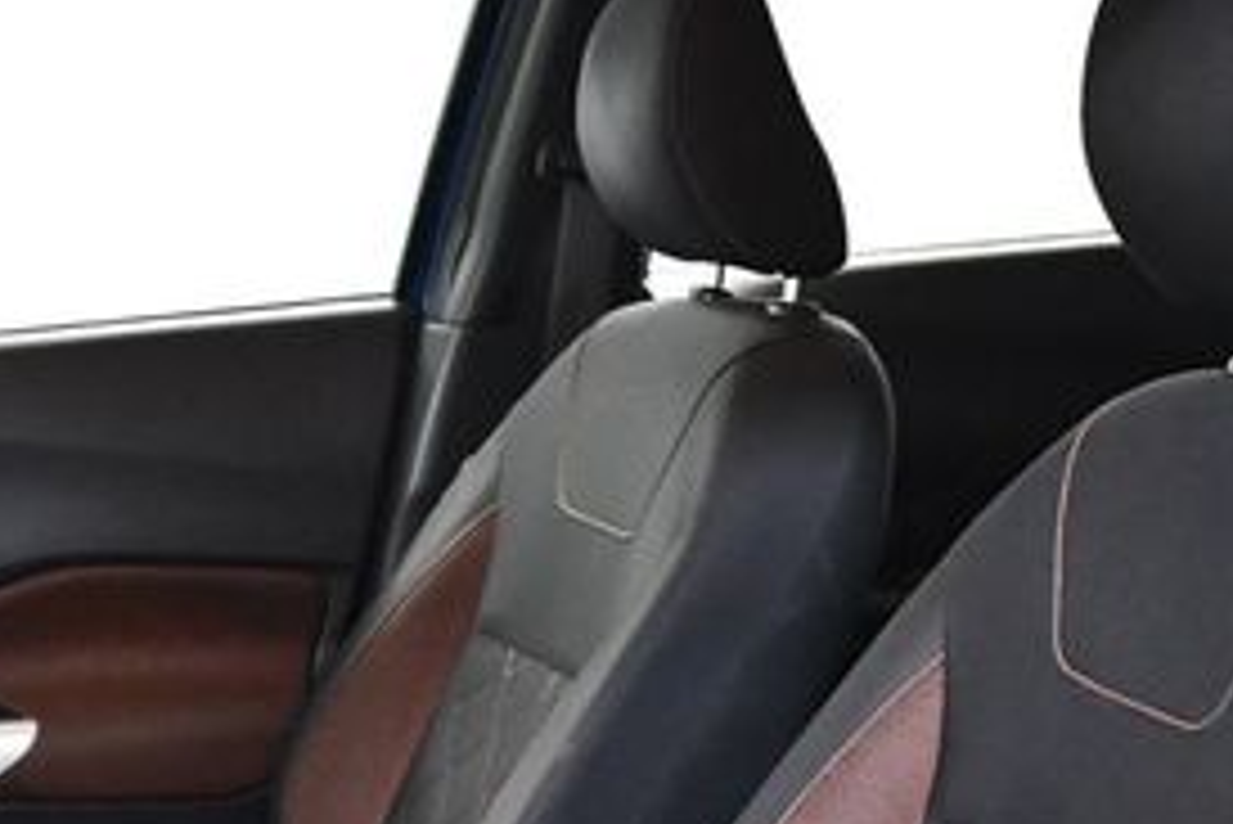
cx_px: 626
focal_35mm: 84
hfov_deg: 24.2
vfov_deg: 16.0
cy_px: 806
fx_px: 2878
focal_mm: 18
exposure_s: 1/100
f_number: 3.5
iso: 3200
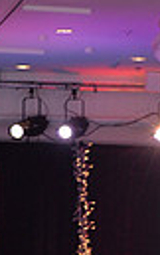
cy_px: 553
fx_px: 2225
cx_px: 102
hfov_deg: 4.1
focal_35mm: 320
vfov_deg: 6.3
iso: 2000
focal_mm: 70
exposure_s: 1/250
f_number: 7.1
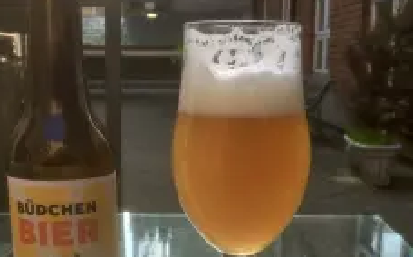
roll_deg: -1.3
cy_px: 208
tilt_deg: -16.8
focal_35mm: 54
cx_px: 206
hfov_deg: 37.6
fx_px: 607
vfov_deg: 23.5
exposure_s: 1/331
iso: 25
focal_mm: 4.15
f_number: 2.2
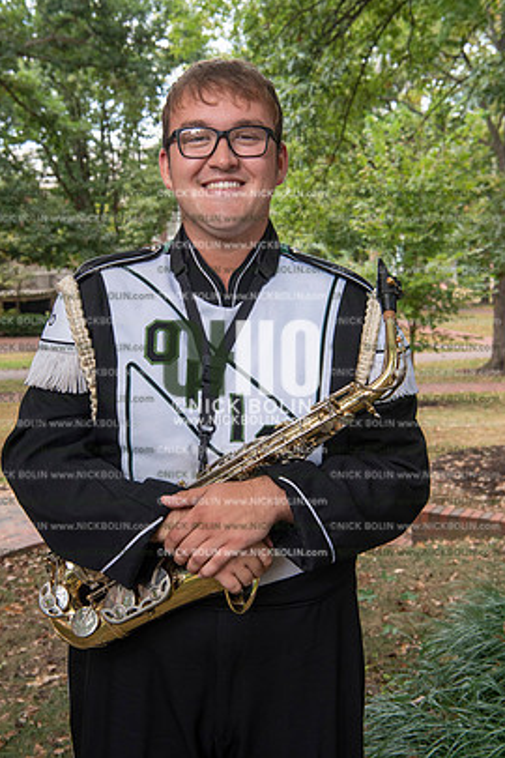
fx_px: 1052
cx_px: 241
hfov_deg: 27.0
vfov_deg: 39.6
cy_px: 372
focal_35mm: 50
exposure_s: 1/100
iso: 500
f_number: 8
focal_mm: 45
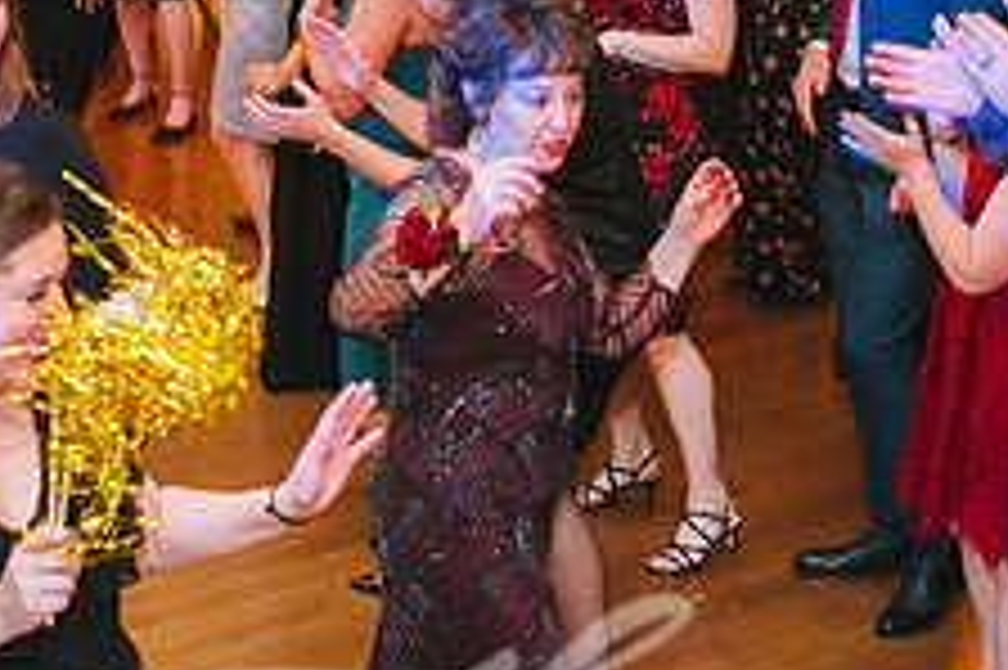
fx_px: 2742
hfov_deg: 20.8
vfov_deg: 13.9
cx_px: 406
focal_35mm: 98
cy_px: 298
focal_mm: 36
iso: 2500
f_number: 2.8
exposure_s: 1/80
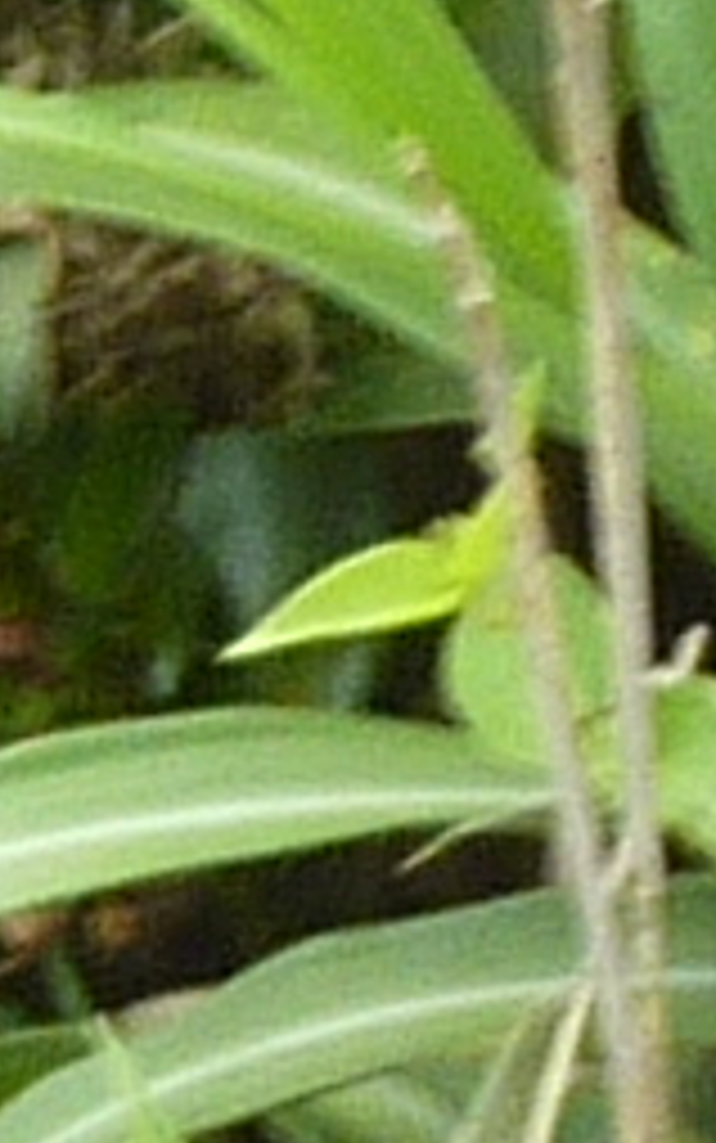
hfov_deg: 0.8
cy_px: -1593
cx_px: 1707
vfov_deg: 1.2
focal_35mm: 1711
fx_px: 53359
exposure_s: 1/160
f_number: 4.4
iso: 80
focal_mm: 18.2
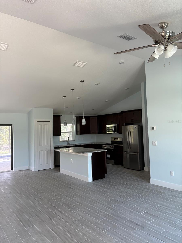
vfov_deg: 67.3
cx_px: 91
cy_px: 122
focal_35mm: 26
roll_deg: +2.1
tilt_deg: +7.7
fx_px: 182
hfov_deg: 53.1
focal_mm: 5.96
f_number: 1.6
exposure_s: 1/121
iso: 125
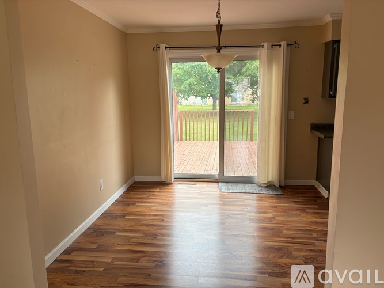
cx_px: 192
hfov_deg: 67.3
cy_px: 144
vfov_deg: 53.0
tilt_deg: -10.0
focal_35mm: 26
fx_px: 288
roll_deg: +0.0
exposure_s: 1/121
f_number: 1.6
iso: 40
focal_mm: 5.96
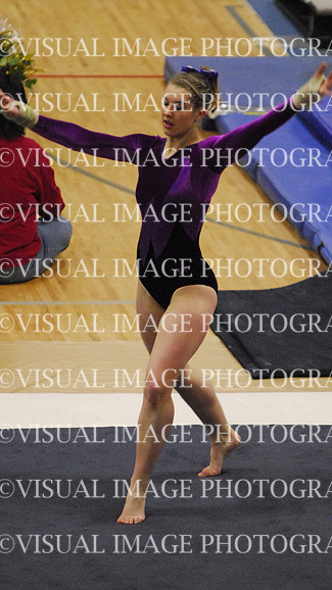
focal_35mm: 316
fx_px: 4947
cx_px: 194
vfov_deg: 6.8
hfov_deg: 3.8
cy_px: 295
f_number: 2.8
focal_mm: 200
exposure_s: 1/320
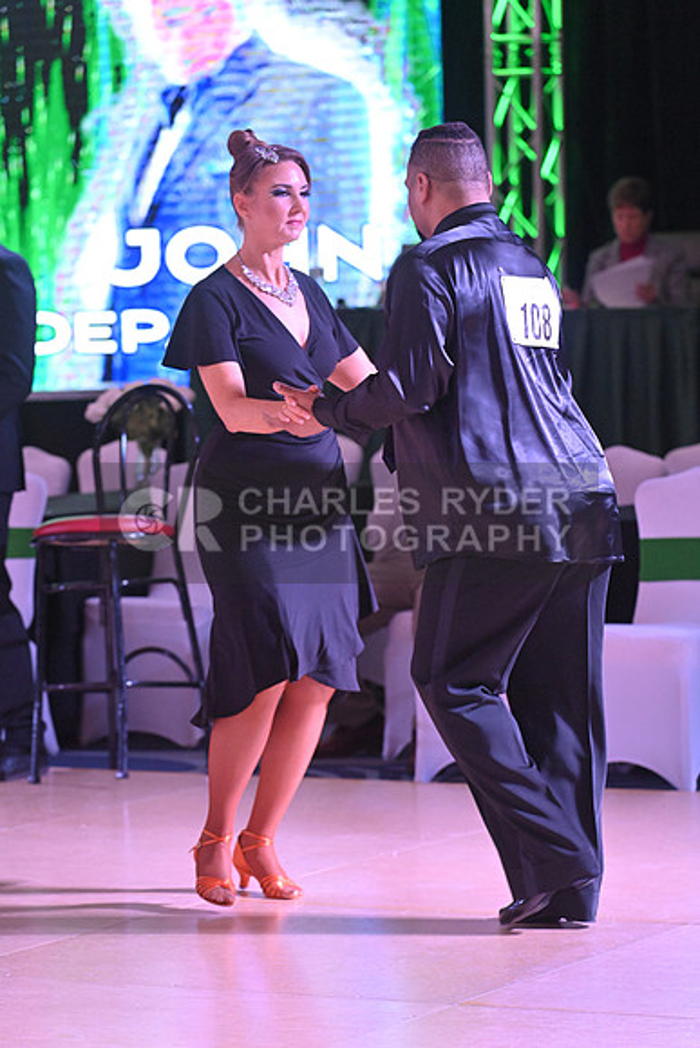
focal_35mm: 150
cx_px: 350
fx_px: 4372
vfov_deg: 13.7
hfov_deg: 9.2
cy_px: 524
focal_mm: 150
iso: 5000
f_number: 5
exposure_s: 1/400
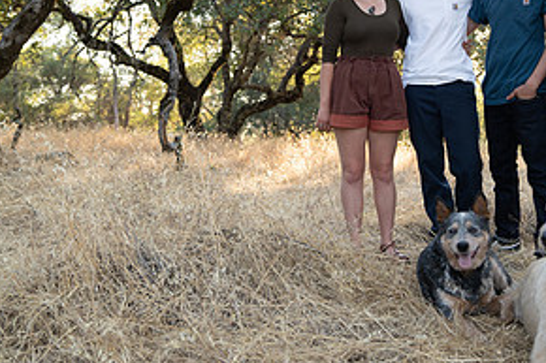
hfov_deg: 40.9
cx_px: 339
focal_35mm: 48
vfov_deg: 27.6
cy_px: 80
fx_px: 728
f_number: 2.8
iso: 250
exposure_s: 1/160
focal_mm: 24
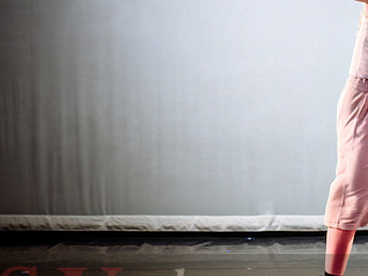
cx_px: 259
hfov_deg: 28.3
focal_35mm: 68
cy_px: 169
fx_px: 722
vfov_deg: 21.5
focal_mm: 28
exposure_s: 1/300
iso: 800
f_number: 2.8
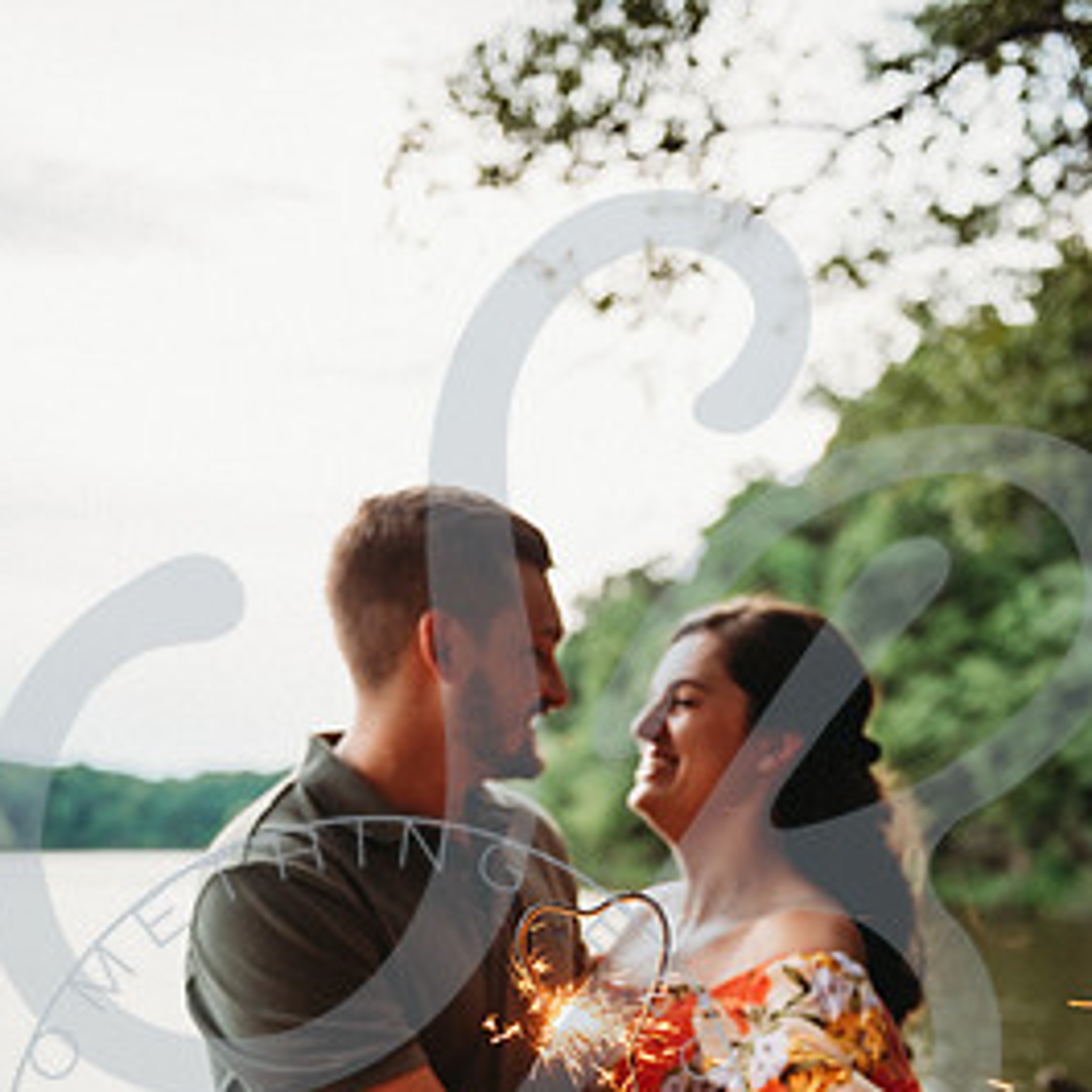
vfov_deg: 31.9
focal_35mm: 52
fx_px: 1856
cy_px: 886
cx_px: 565
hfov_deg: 32.8
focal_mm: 36
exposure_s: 1/160
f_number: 2.8
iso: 400
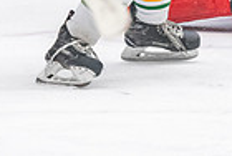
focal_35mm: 831
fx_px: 5367
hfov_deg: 2.5
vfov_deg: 1.7
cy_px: -174
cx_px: 376
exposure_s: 1/640
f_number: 2.8
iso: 4000
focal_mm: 135
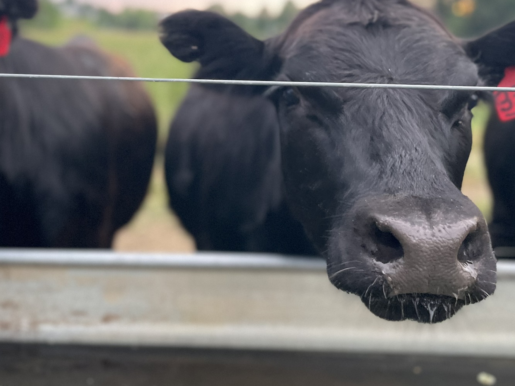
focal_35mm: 40
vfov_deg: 35.3
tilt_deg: -6.9
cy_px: 107
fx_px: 595
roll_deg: -2.0
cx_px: 204
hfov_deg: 46.5
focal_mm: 4.2
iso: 500
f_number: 1.6
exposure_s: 1/41
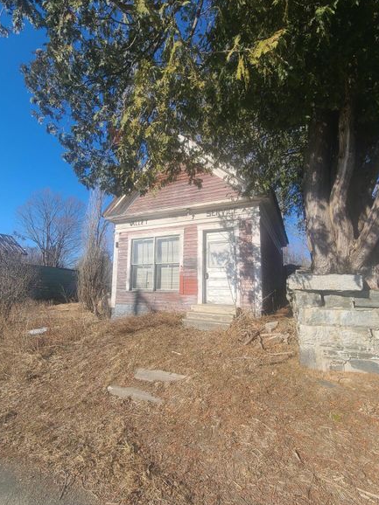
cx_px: 185
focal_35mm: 15
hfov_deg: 81.7
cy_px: 259
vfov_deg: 98.2
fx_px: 219
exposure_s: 1/1445
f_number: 2.2
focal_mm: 2.2
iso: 50
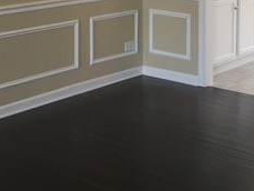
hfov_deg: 23.7
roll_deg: -1.5
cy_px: -19
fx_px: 595
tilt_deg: -5.2
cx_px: 211
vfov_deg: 17.6
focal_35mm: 81
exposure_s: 1/15
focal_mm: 4.15
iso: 25
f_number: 2.2
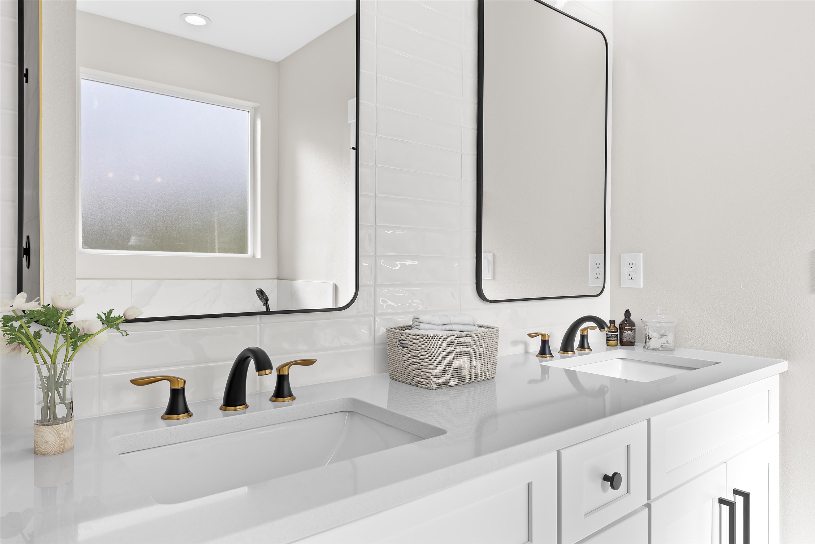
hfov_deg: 73.7
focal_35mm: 24
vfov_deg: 53.2
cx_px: 408
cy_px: 272
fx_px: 543
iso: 100
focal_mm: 24
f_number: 8
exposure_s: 1/10
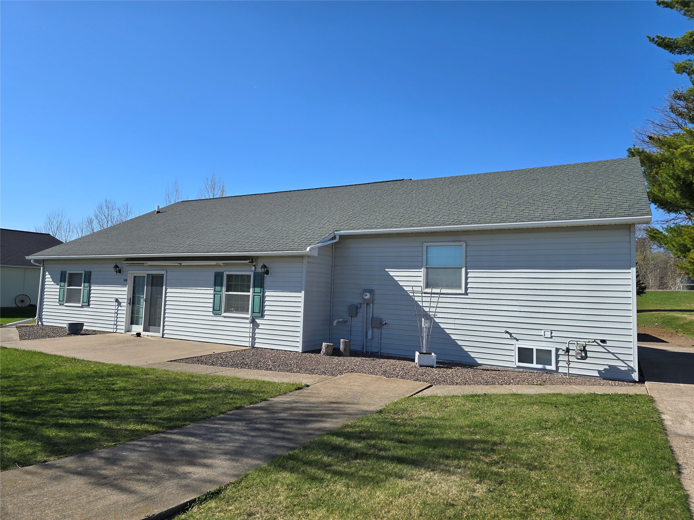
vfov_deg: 58.9
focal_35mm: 23
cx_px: 347
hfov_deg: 73.9
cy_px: 260
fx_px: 461
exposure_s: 1/758
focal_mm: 6.3
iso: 12
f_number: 1.7
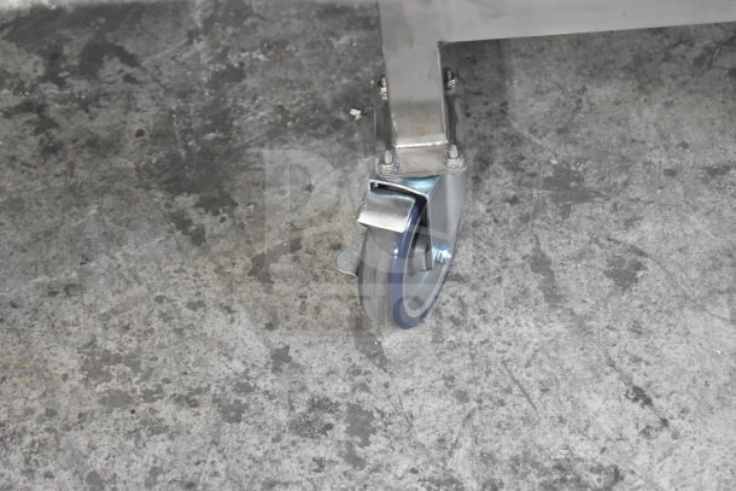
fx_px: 1687
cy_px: 246
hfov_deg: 24.6
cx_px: 368
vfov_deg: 16.6
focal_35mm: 82
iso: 6400
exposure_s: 1/125
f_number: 5.6
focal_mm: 55
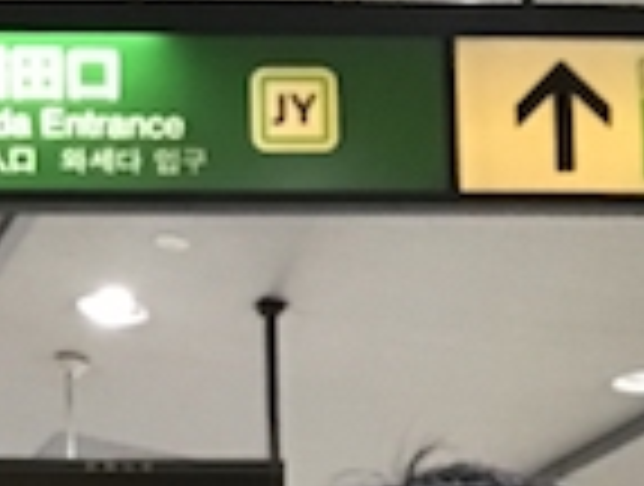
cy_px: 844
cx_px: -302
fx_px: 2499
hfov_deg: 13.8
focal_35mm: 134
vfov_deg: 10.5
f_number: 2.2
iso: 160
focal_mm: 2.87
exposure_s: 1/33
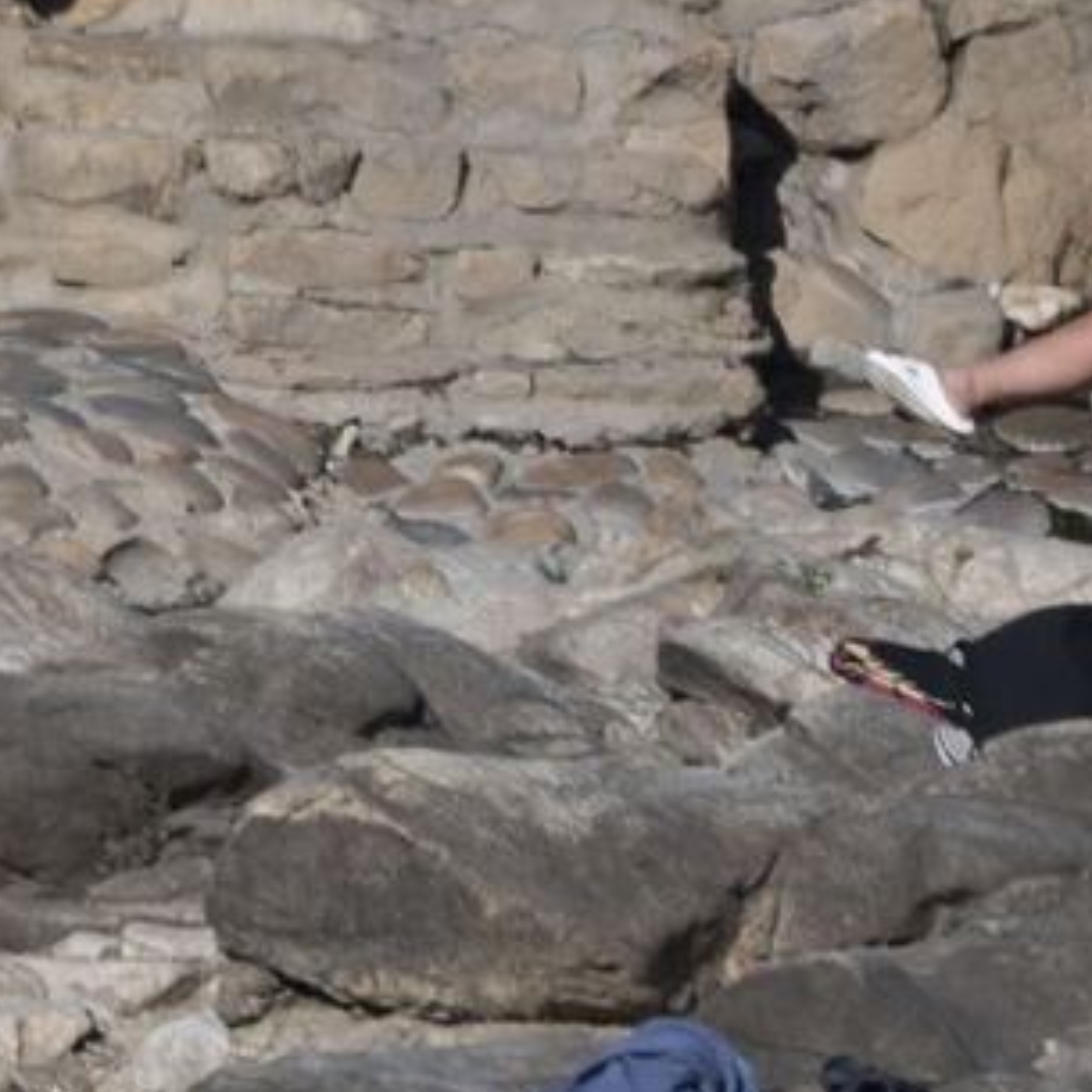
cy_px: 1091
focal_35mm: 2474
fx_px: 88298
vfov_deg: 0.7
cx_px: 200
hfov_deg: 0.7
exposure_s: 1/800
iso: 200
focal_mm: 500
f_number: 5.6
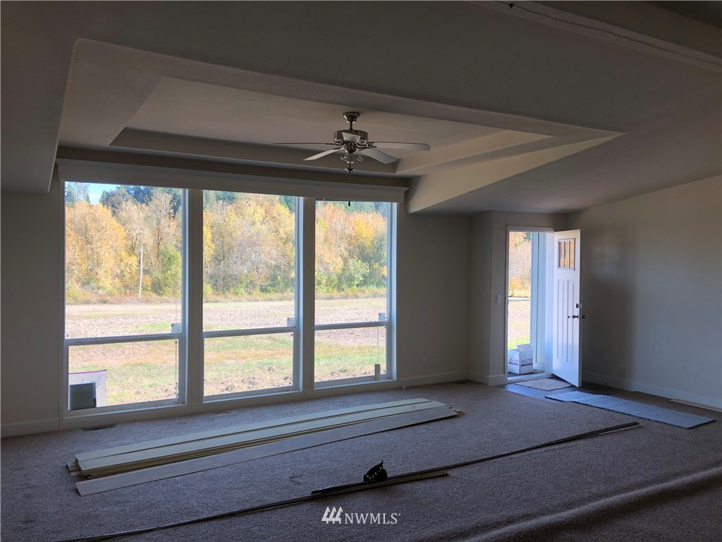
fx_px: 584
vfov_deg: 49.7
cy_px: 271
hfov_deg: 63.4
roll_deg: -0.4
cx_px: 361
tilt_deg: -0.6
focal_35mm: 28
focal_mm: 3.99
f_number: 1.8
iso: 25
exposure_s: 1/120
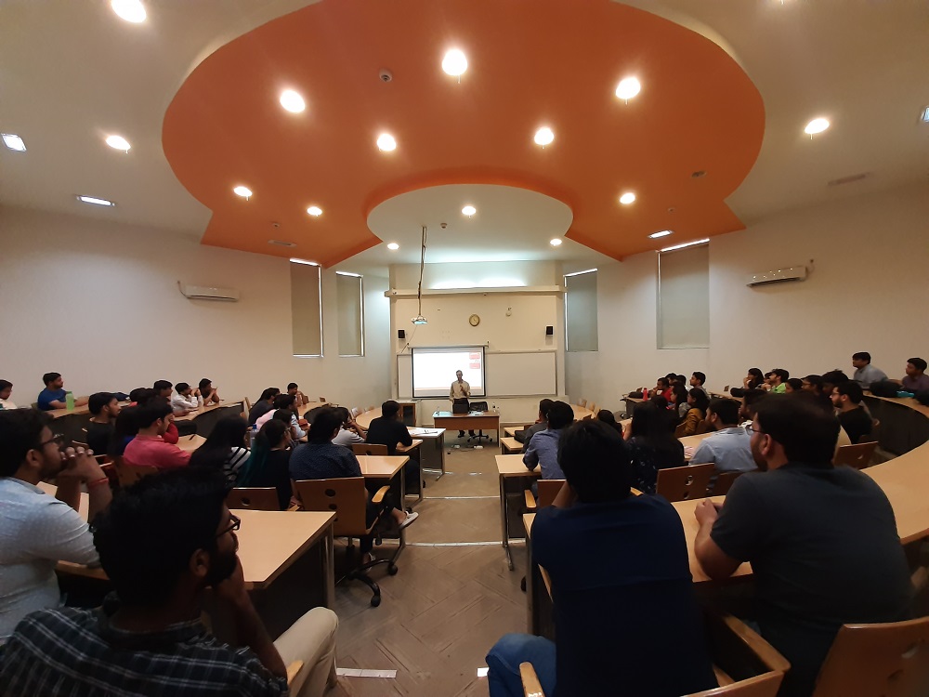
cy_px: 348
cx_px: 464
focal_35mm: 13
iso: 200
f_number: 2.2
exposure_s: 1/25
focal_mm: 1.42
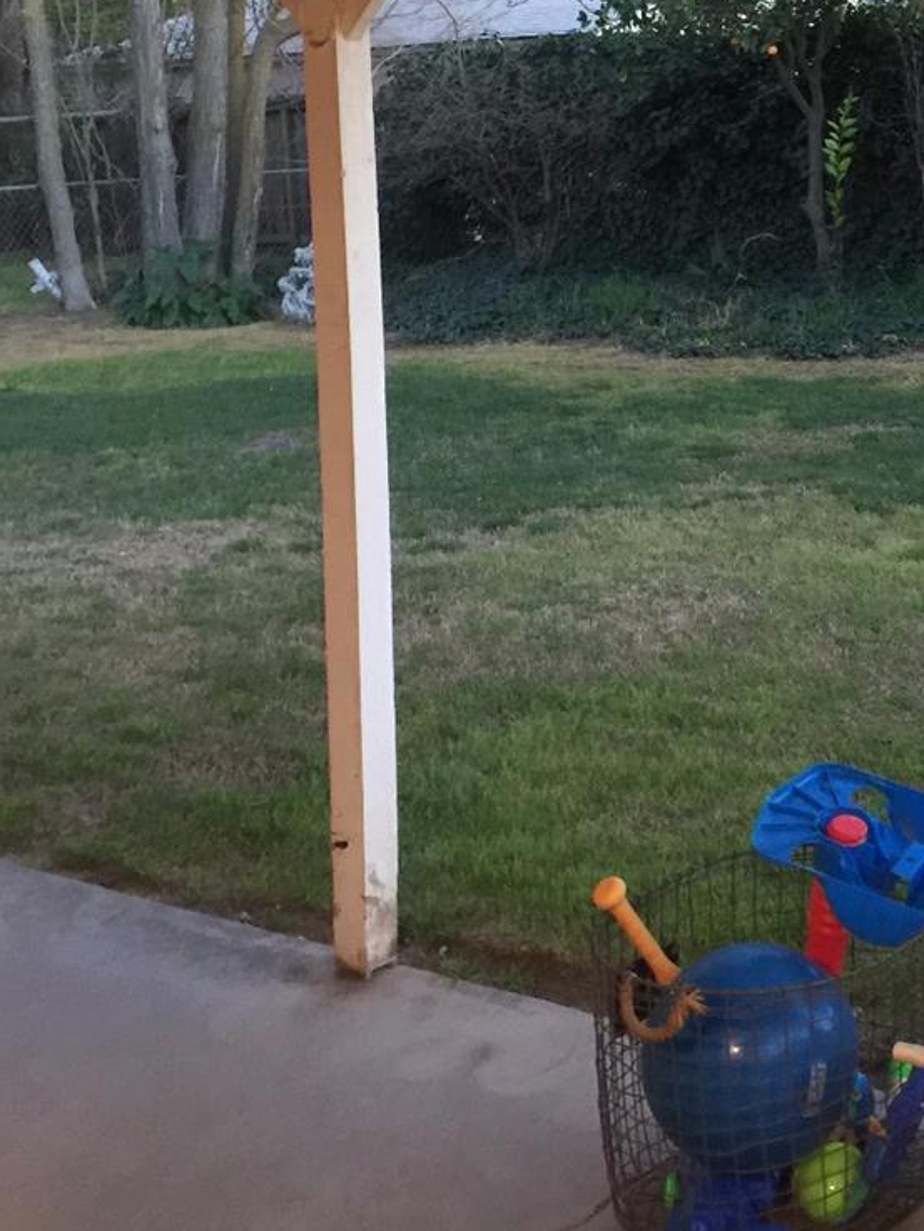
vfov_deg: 32.1
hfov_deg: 23.6
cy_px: 301
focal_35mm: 59
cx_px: 957
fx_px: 2099
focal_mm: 4.15
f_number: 2.2
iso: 100
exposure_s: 1/15
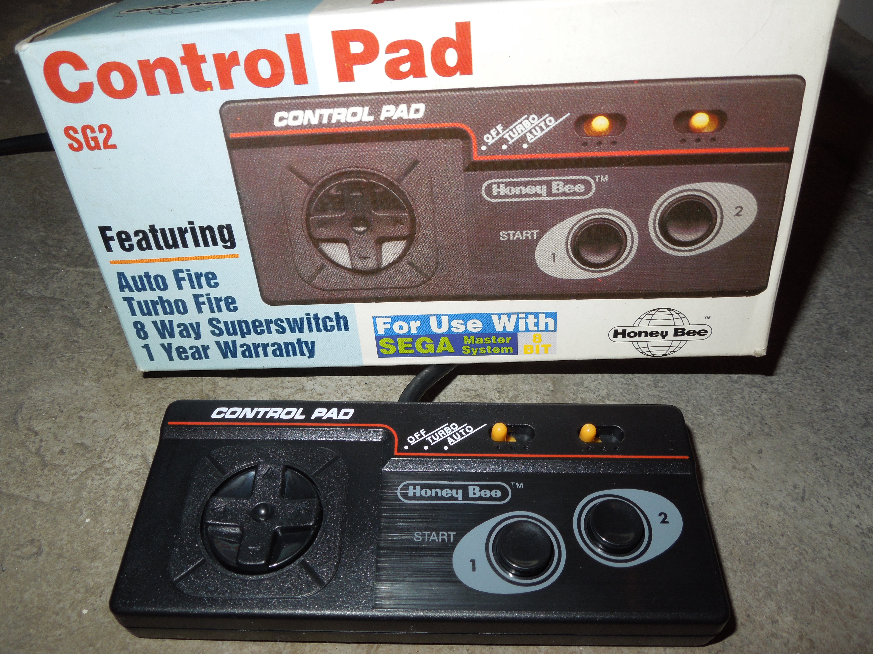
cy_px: 327
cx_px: 436
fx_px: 706
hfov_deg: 63.4
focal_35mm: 28
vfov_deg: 49.7
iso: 100
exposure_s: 1/30
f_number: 3.5
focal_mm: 5
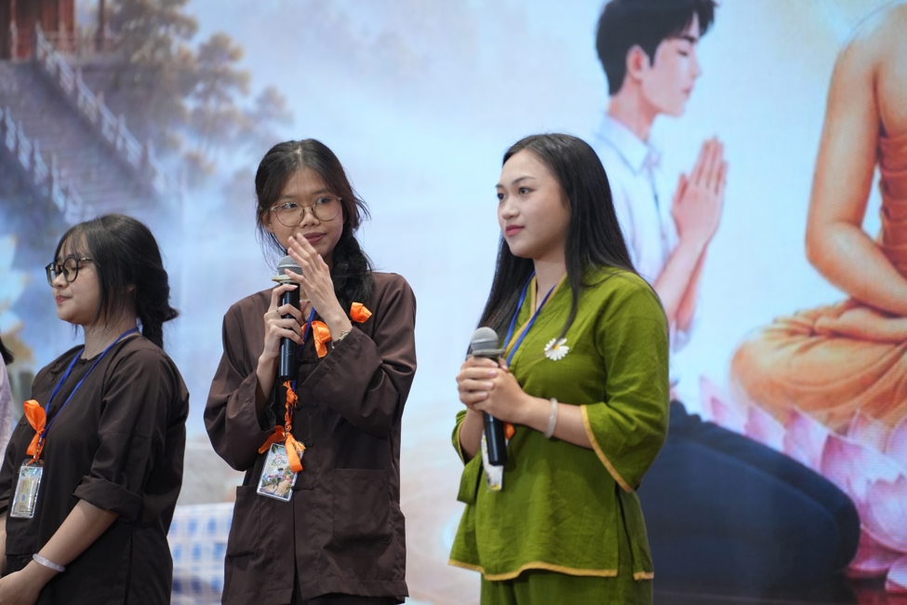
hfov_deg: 13.7
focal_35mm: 150
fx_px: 3779
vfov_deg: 9.1
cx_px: 454
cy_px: 302
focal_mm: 150
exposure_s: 1/125
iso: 1600
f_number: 2.8
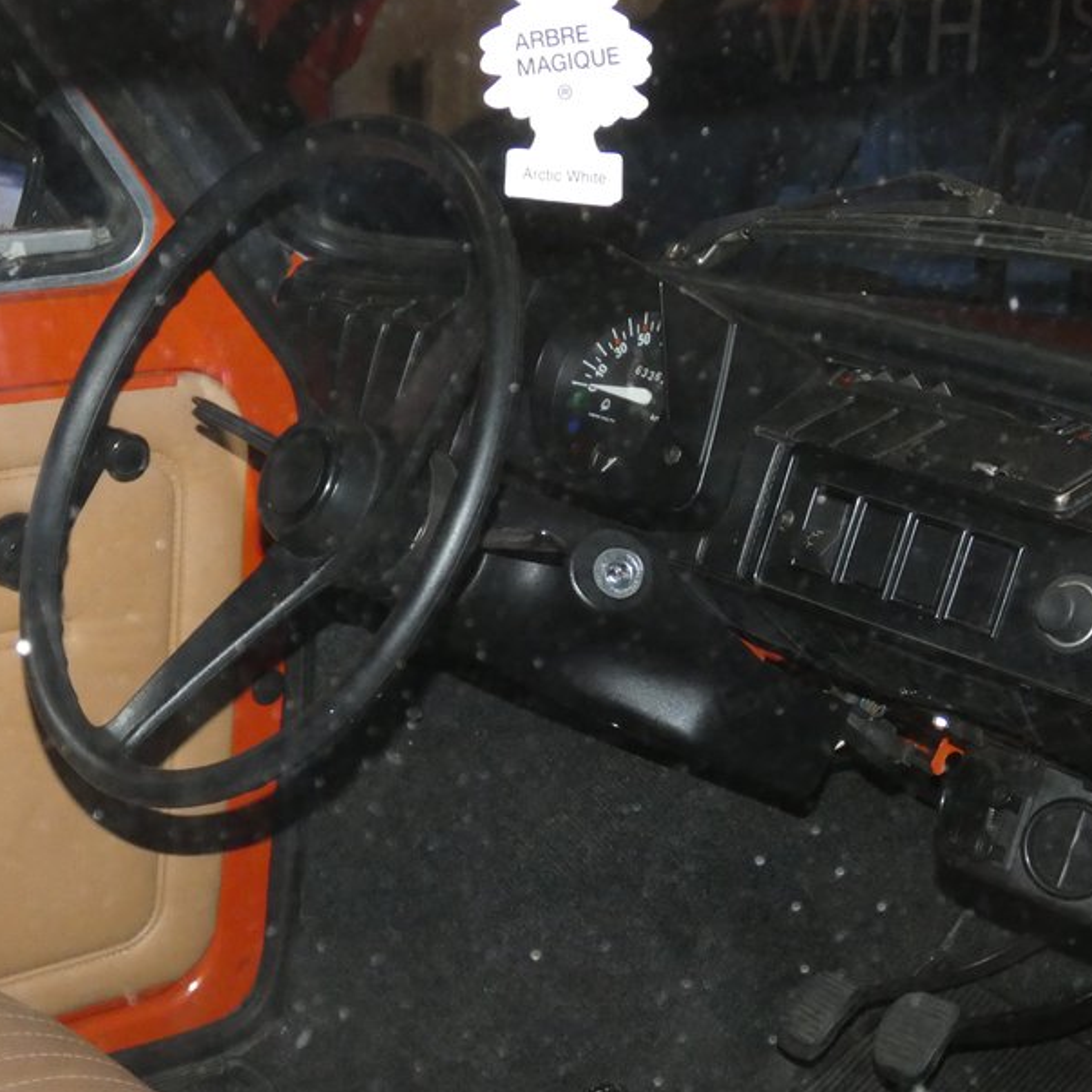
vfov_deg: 23.9
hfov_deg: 24.0
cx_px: 569
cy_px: 686
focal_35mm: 72
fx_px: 2570
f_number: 3.8
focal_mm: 8.6
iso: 800
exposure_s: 1/320
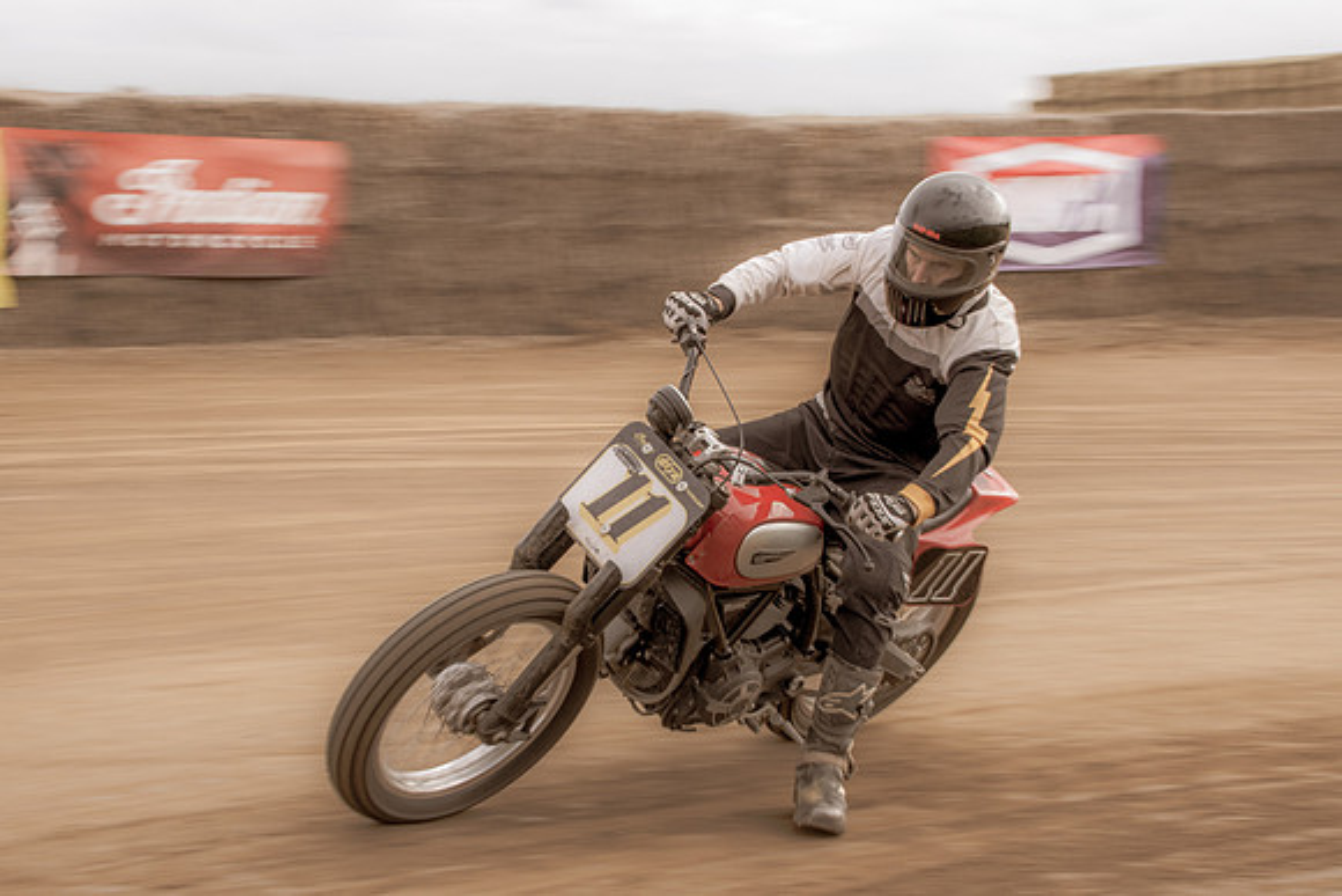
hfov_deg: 24.2
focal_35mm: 84
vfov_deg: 16.3
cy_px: 416
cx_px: 621
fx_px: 3133
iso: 320
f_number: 13
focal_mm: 44
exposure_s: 1/125
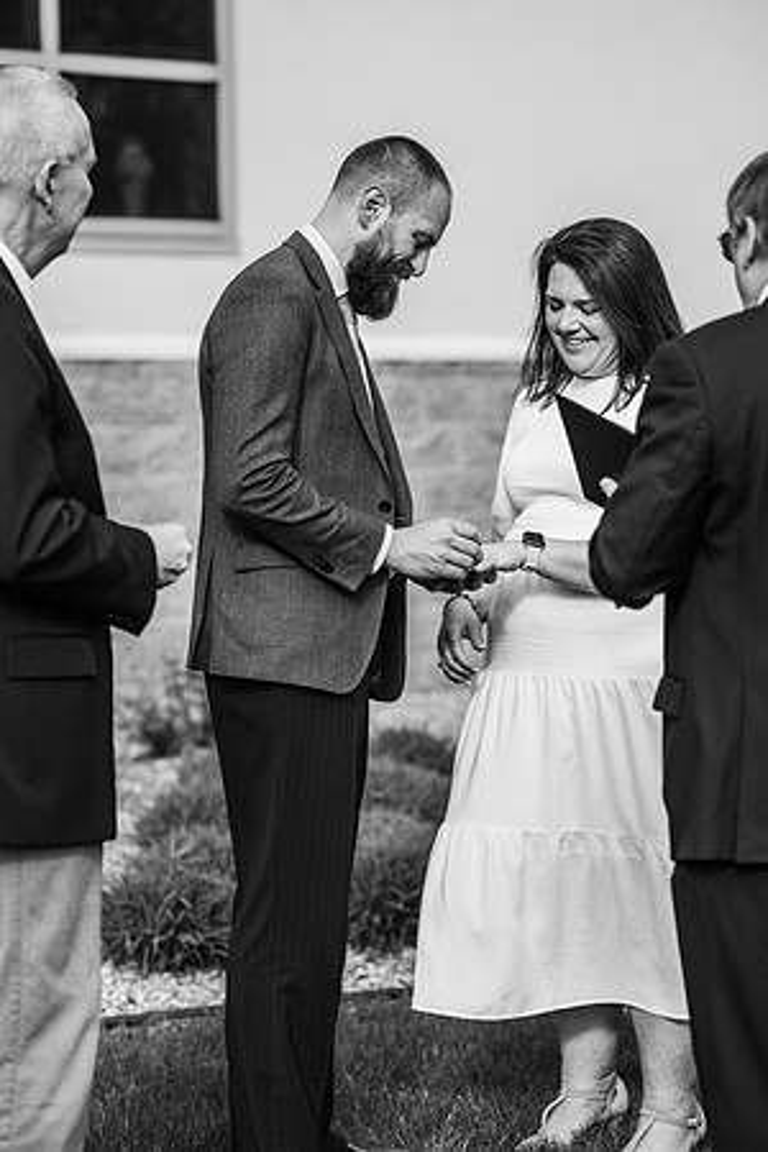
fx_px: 2720
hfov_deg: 16.1
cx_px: 384
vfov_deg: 23.9
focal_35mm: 85
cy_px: 576
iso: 200
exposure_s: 1/1600
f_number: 2.8
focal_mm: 85
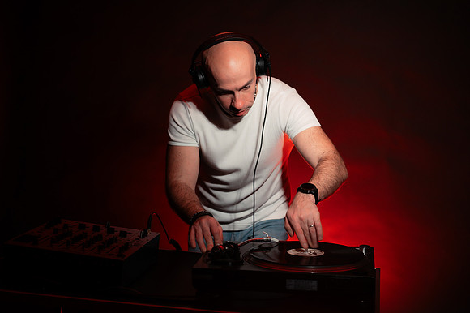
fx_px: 887
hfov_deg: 29.7
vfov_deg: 20.0
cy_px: 153
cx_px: 248
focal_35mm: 68
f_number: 2.8
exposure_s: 1/100
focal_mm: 63
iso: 800
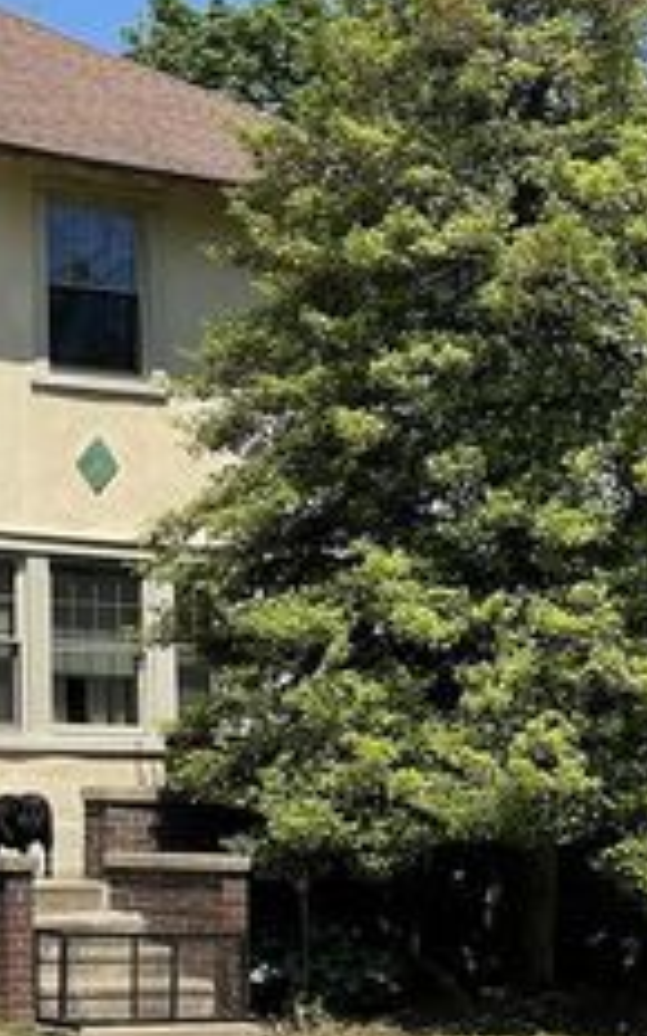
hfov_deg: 10.6
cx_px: -321
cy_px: 426
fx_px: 3357
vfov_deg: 17.5
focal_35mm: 119
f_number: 2
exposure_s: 1/1453
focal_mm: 6
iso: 25
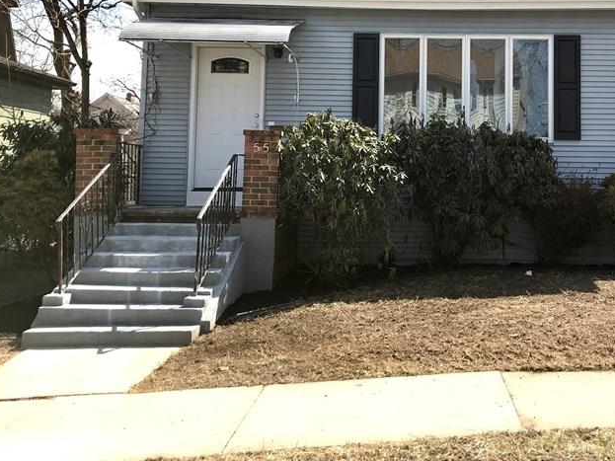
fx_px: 817
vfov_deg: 30.9
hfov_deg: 40.7
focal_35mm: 46
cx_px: 416
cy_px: 114
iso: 20
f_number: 1.8
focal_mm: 3.99
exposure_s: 1/1018
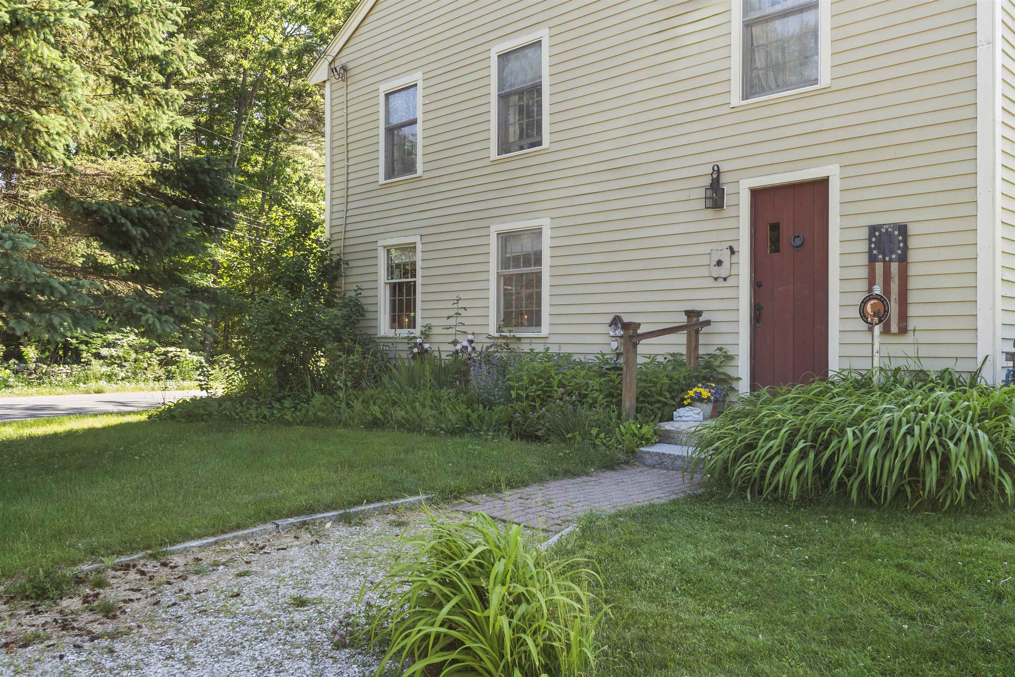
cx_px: 508
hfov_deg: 61.9
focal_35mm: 30
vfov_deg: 43.6
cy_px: 338
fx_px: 846
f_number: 8
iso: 125
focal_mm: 20
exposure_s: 1/15
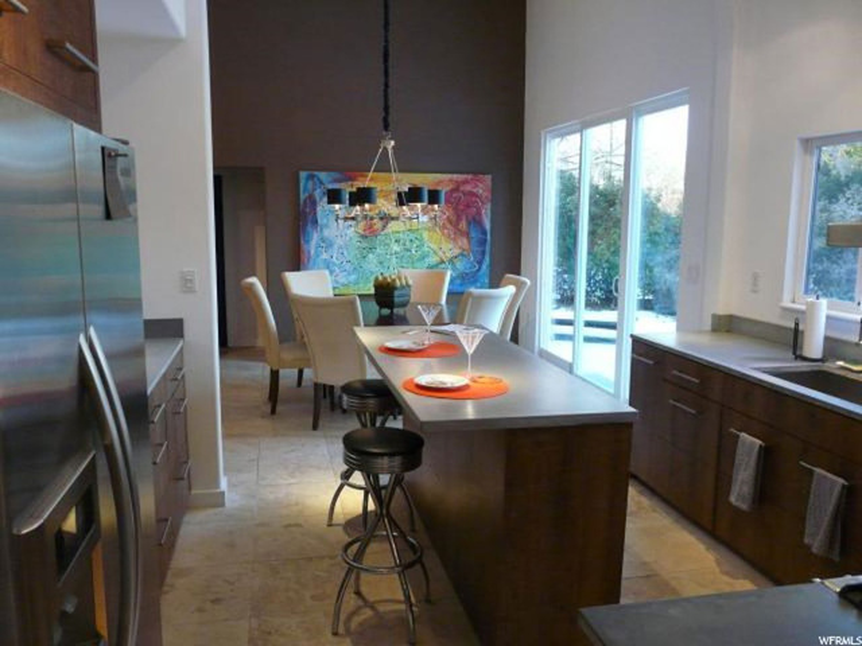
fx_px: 697
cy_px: 323
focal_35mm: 28
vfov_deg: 49.7
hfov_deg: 63.4
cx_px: 431
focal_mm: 4.6
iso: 400
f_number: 2.8
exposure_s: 1/50
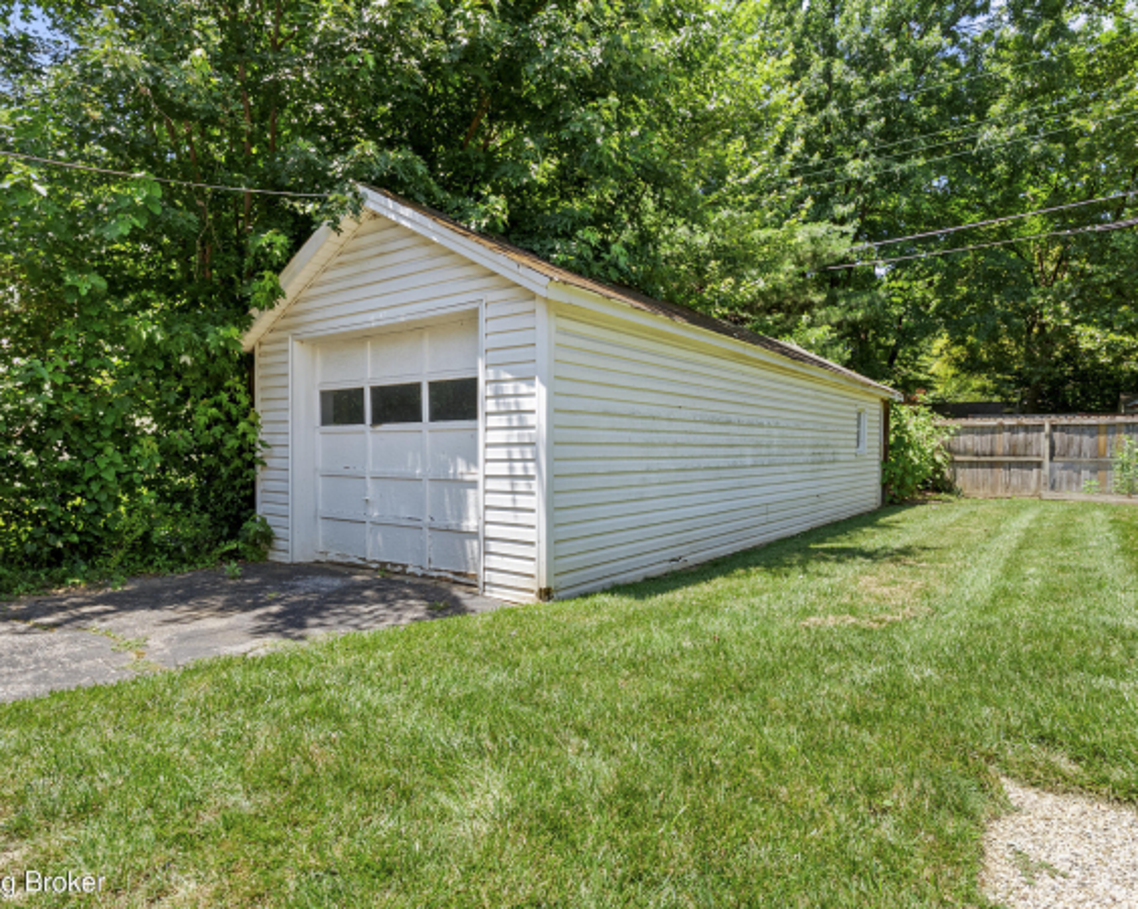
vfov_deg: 68.0
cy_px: 422
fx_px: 673
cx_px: 599
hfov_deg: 80.3
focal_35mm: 20
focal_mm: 16
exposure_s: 1/50
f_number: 11
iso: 400
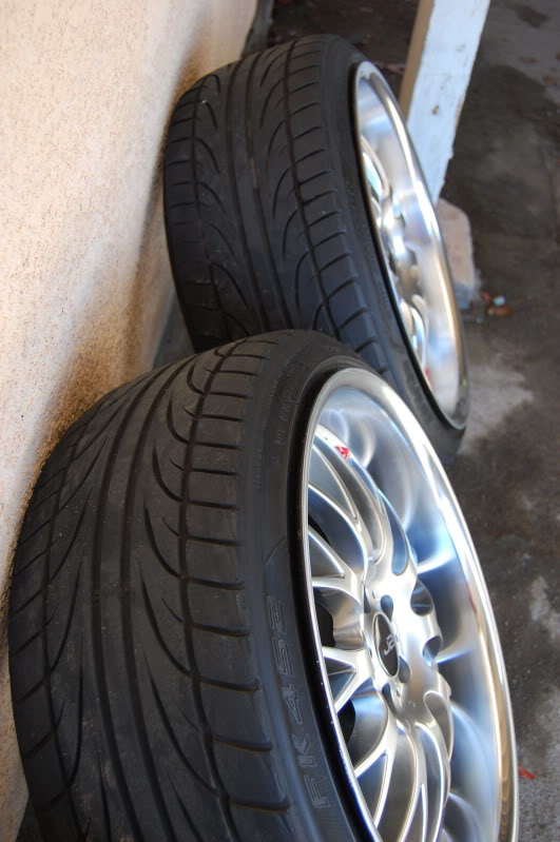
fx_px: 1052
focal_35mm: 45
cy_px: 421
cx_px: 280
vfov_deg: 43.6
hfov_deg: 29.8
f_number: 4.5
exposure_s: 1/80
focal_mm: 30
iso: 200
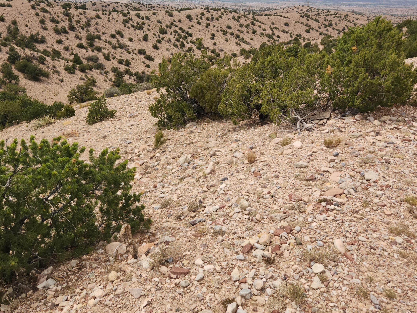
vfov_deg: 42.0
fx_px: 398
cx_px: 196
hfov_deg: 55.3
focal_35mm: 33
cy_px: 91
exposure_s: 1/1650
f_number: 1.8
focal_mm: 5.4
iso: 20
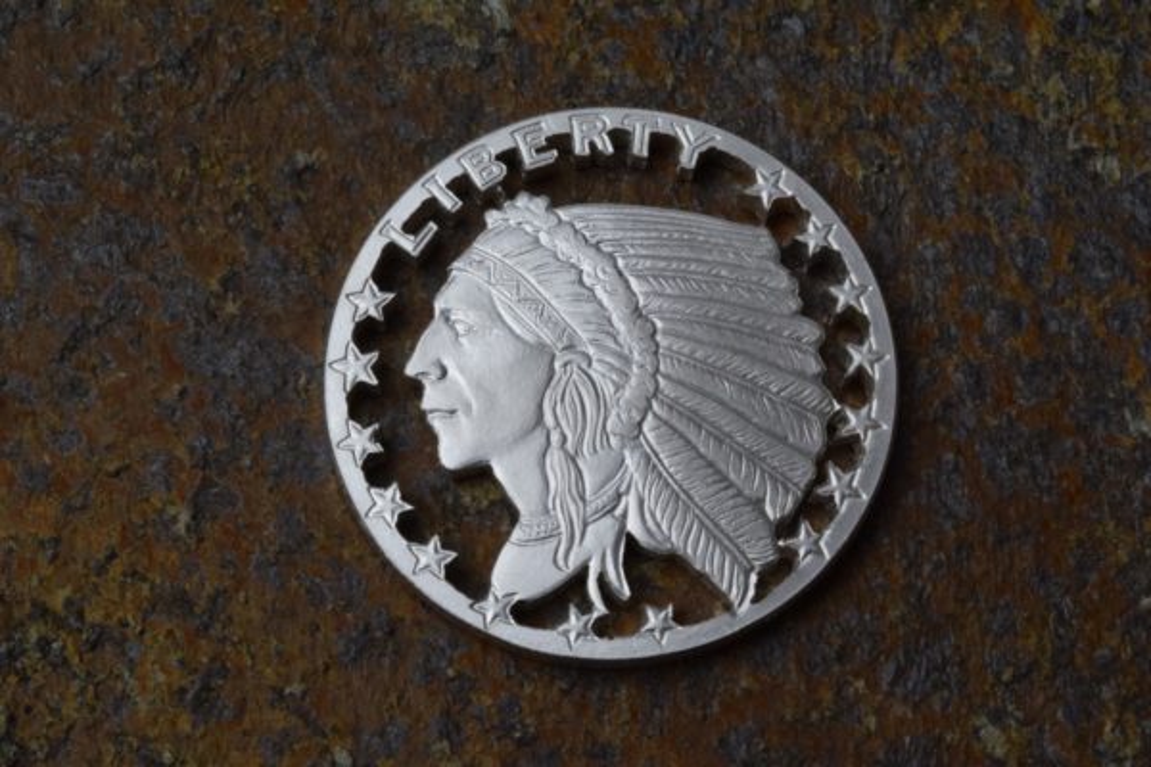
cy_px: 384
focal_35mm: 78
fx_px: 2494
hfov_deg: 26.0
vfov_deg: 17.5
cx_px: 576
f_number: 32
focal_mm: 52
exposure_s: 1/13
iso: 500
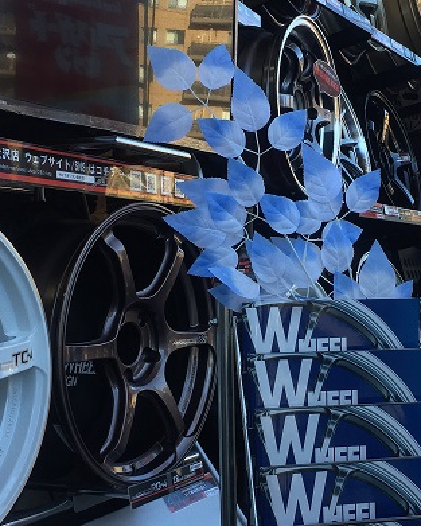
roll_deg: +1.0
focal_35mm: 59
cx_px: 295
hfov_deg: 25.6
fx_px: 919
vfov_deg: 31.9
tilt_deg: -0.4
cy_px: 291
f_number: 2.2
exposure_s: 1/154
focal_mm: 4.15
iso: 32
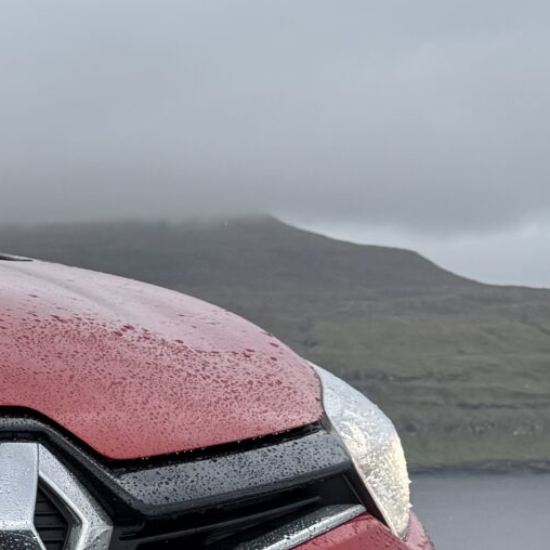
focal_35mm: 107
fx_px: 1923
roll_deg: +1.3
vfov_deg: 16.2
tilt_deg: -2.4
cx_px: -430
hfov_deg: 14.4
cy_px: 445
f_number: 1.78
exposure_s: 1/1553
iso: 80
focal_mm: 6.76
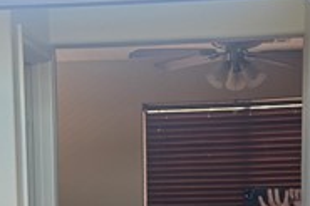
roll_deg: +1.4
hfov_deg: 14.8
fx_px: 1187
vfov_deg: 9.5
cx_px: 101
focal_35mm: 138
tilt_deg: -8.0
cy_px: 357
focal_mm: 6.76
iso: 100
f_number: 1.78
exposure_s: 1/60
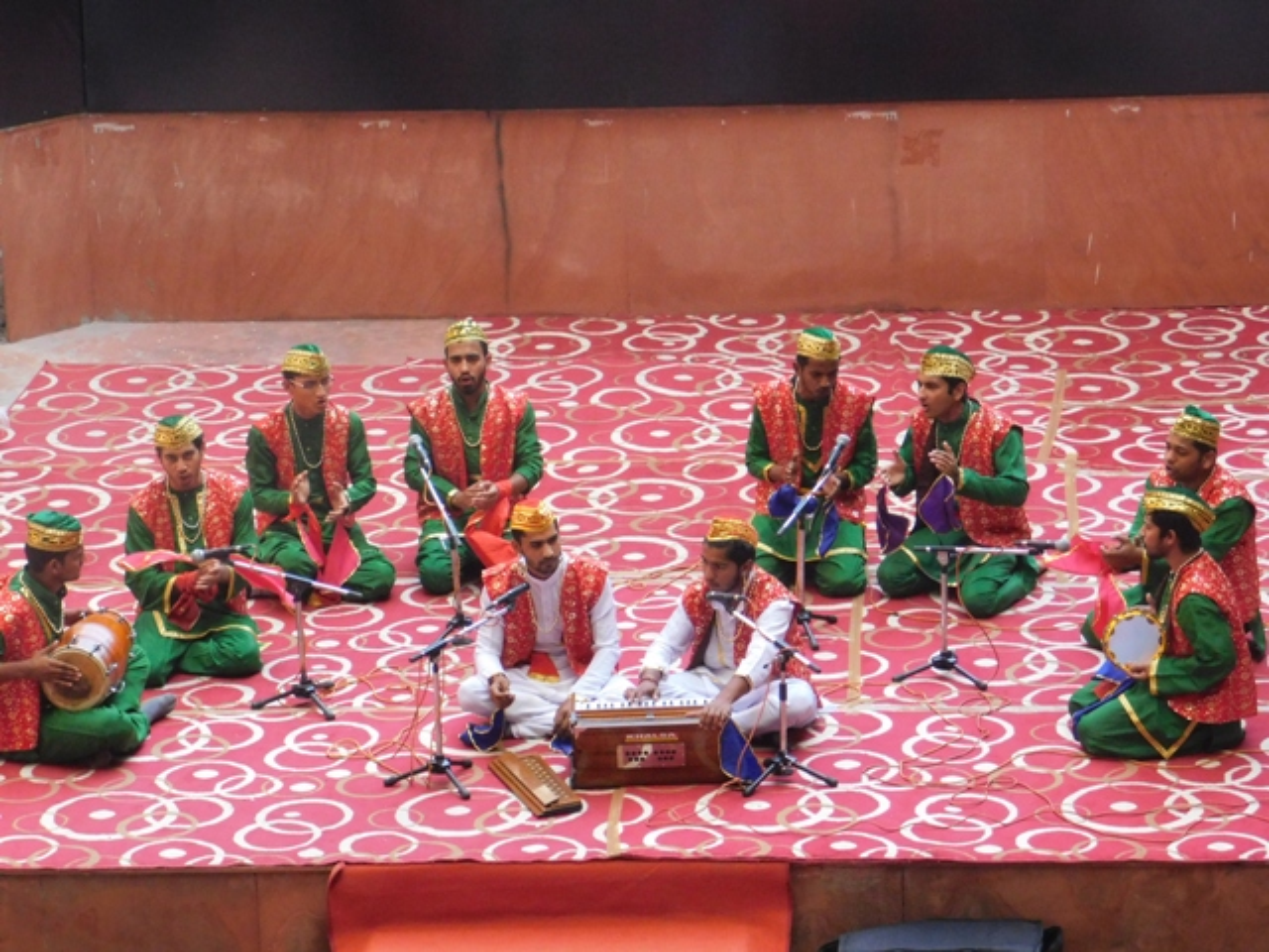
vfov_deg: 11.1
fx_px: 4912
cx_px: 634
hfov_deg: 14.7
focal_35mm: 134
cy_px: 476
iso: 800
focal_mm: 23.7
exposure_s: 1/250
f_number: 5
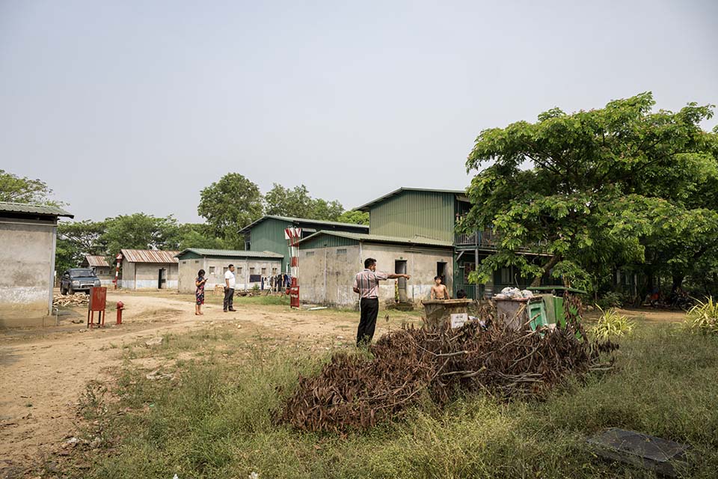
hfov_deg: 73.7
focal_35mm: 24
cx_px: 359
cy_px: 240
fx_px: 479
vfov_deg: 53.1
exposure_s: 1/500
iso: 450
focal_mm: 24
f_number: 9
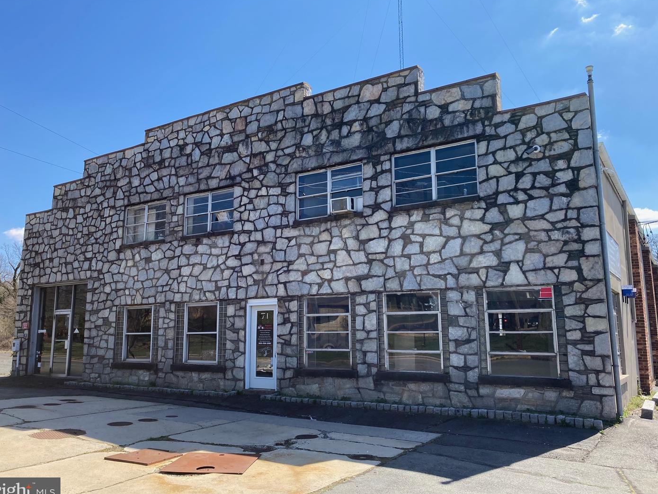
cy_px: 249
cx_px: 318
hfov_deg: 61.6
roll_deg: -0.8
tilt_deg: +12.6
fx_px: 551
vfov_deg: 48.2
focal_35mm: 29
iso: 20
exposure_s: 1/1043
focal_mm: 3.99
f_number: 1.8
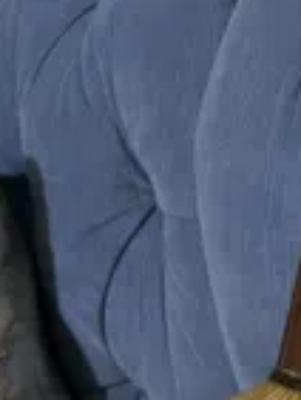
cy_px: -138
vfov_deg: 18.5
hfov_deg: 14.3
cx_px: 423
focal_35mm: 98
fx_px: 1134
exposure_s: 1/60
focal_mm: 5.7
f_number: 1.5
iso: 250
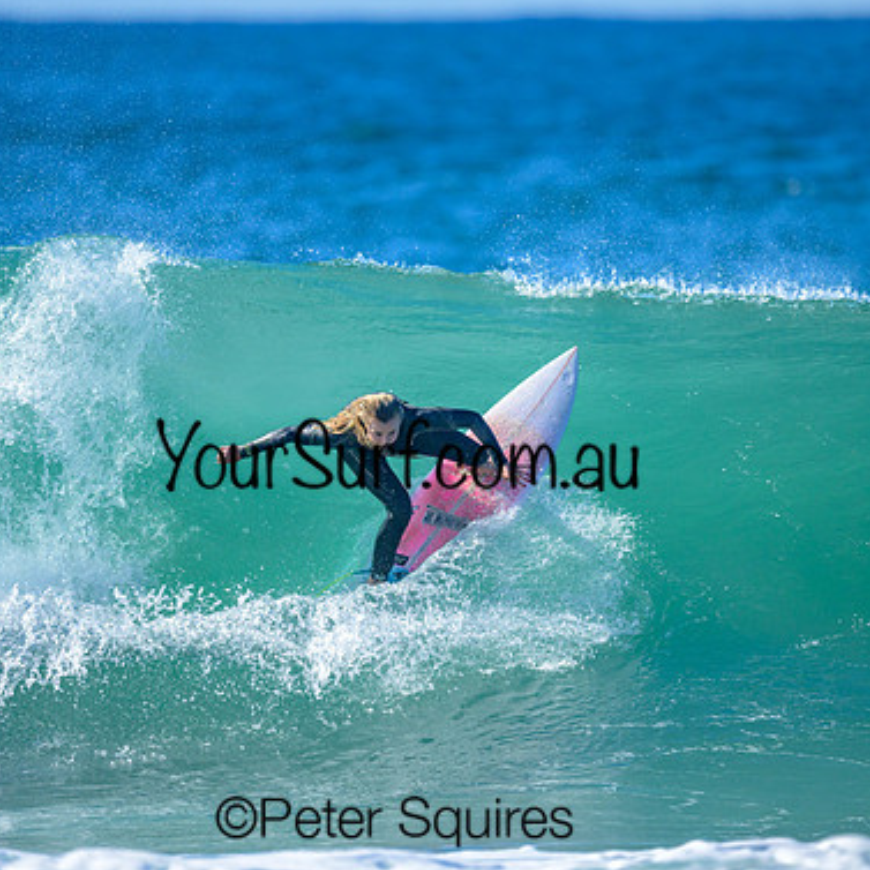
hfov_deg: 1.7
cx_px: 395
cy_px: 435
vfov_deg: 1.7
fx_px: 30169
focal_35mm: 1061
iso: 360
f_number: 6.3
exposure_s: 1/2000
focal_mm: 800
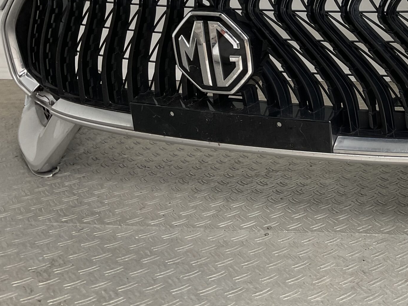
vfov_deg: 26.2
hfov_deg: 33.5
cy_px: 34
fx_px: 636
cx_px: 373
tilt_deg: -9.3
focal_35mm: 54
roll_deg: -1.1
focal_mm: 3
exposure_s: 1/305
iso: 16
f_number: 1.8
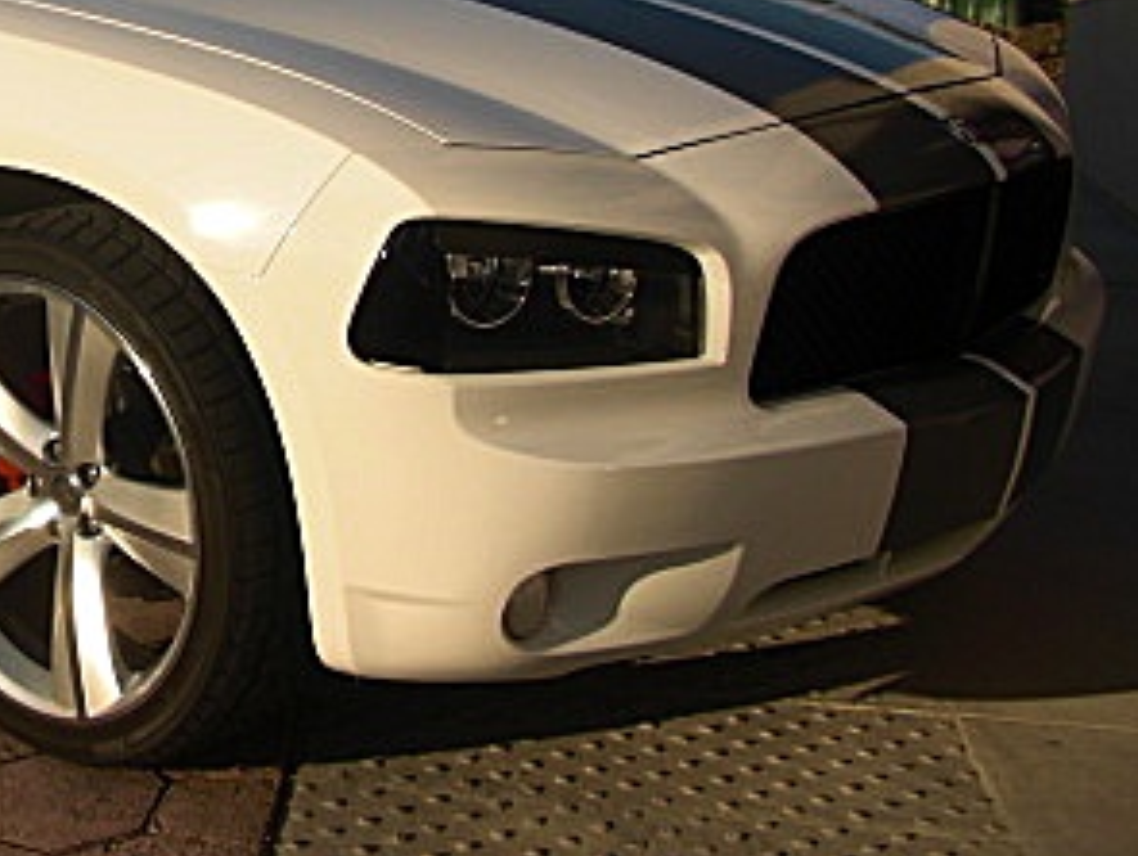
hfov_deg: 23.6
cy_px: 58
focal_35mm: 78
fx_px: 2567
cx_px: -73
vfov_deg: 18.6
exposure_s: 1/160
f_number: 7.9
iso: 50
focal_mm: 6.3
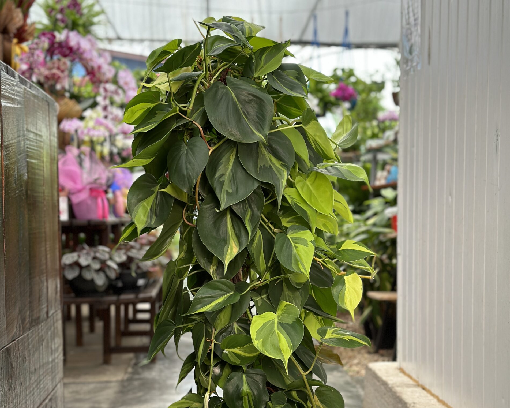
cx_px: 253
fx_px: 951
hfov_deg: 30.0
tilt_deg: -3.6
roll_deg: -0.5
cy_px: 270
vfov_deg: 24.1
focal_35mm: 63
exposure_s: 1/121
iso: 125
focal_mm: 6.86
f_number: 1.78
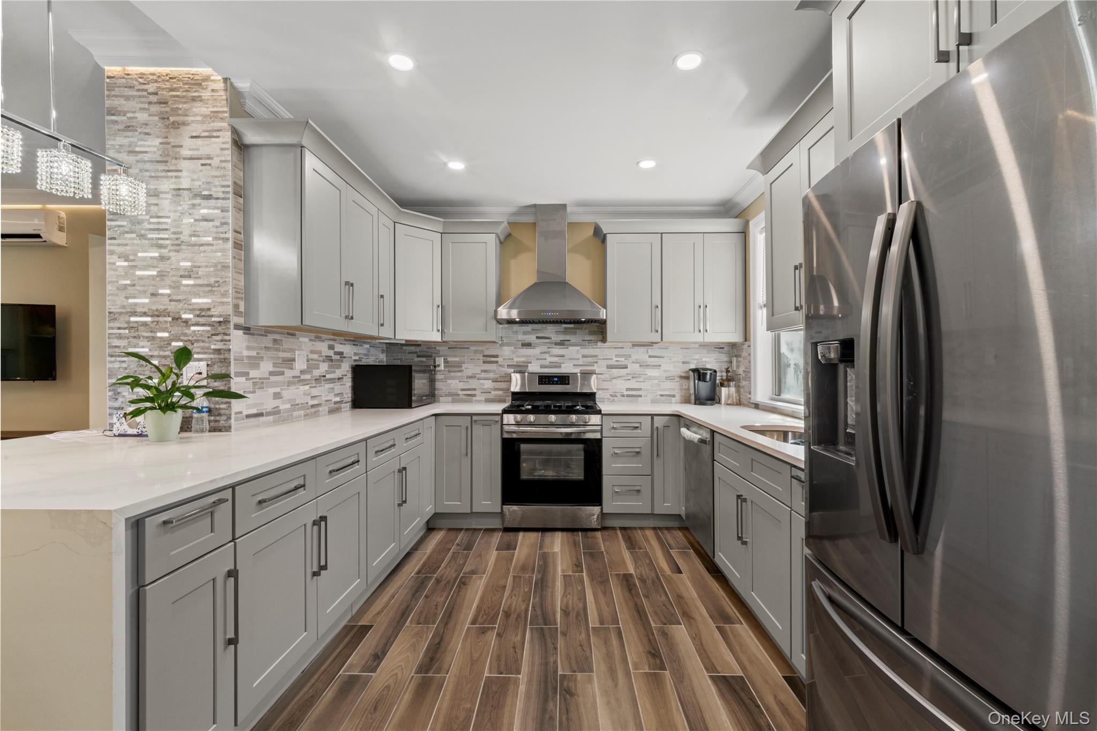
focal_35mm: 14
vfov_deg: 81.2
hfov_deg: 104.3
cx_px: 548
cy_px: 366
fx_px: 427
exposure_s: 2
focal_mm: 14
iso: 200
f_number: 13
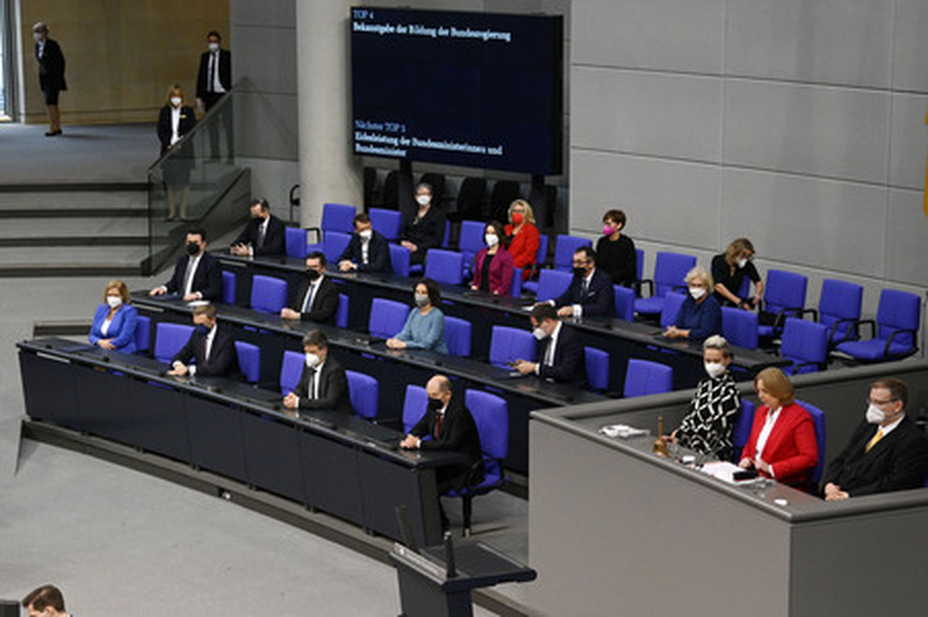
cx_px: 464
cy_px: 308
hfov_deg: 24.8
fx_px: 2112
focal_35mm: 82
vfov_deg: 16.6
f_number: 5.6
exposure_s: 1/320
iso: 6400
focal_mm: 82
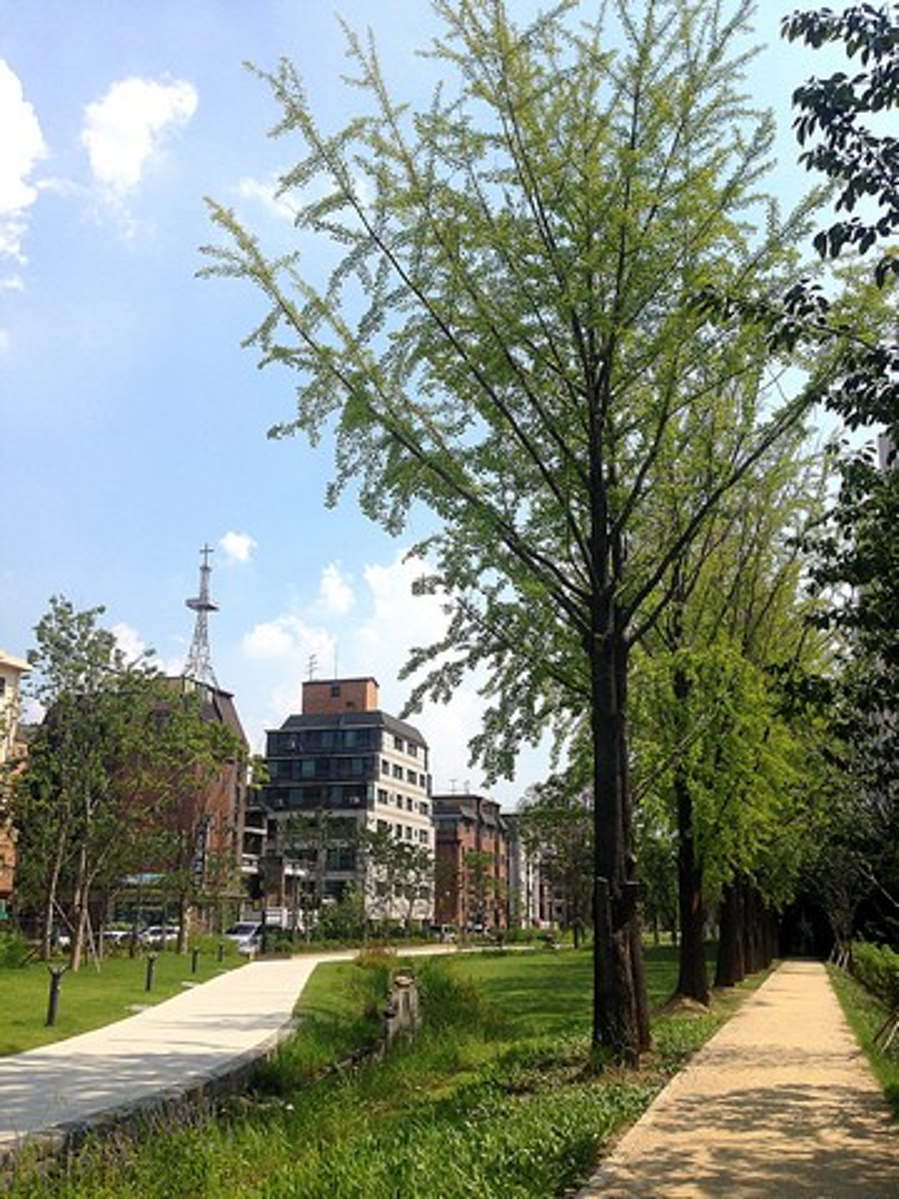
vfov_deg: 55.4
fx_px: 1143
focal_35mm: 33
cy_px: 600
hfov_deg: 42.9
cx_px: 450
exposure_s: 1/1938
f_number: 2.4
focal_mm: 4.12
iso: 50
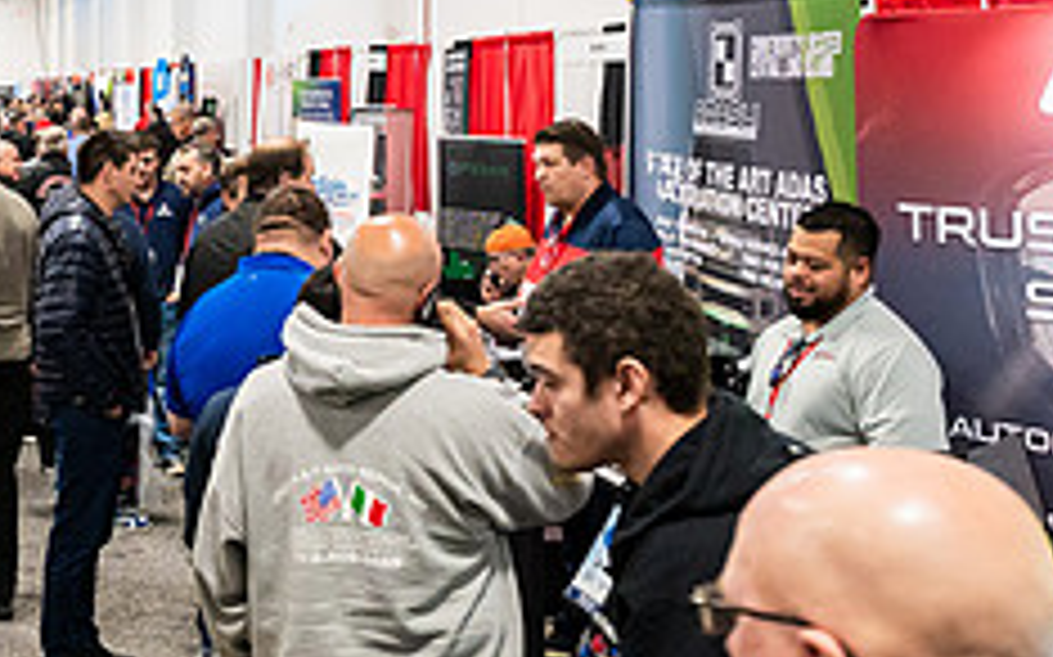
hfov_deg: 30.0
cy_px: 99
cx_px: -22
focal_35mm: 63
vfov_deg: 20.3
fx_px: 1807
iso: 5000
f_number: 4
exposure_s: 1/200
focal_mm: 24
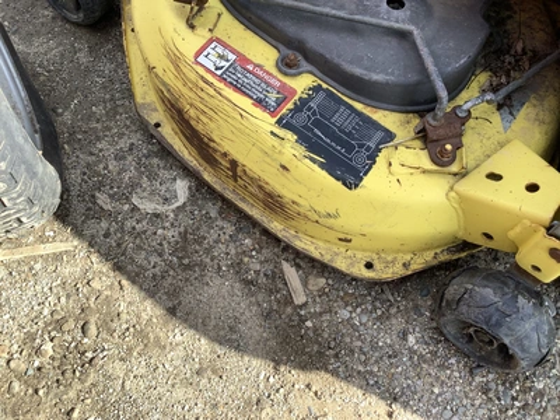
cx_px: 280
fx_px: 502
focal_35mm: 31
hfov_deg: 58.4
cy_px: 210
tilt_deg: -67.6
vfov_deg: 45.4
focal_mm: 3.3
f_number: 2.4
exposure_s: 1/314
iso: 25
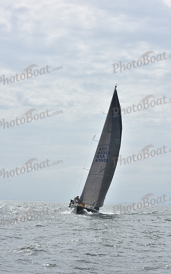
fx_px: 709
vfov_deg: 21.9
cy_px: 137
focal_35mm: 95
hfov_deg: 13.8
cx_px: 88
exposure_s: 1/1250
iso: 200
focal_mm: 92
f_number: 9
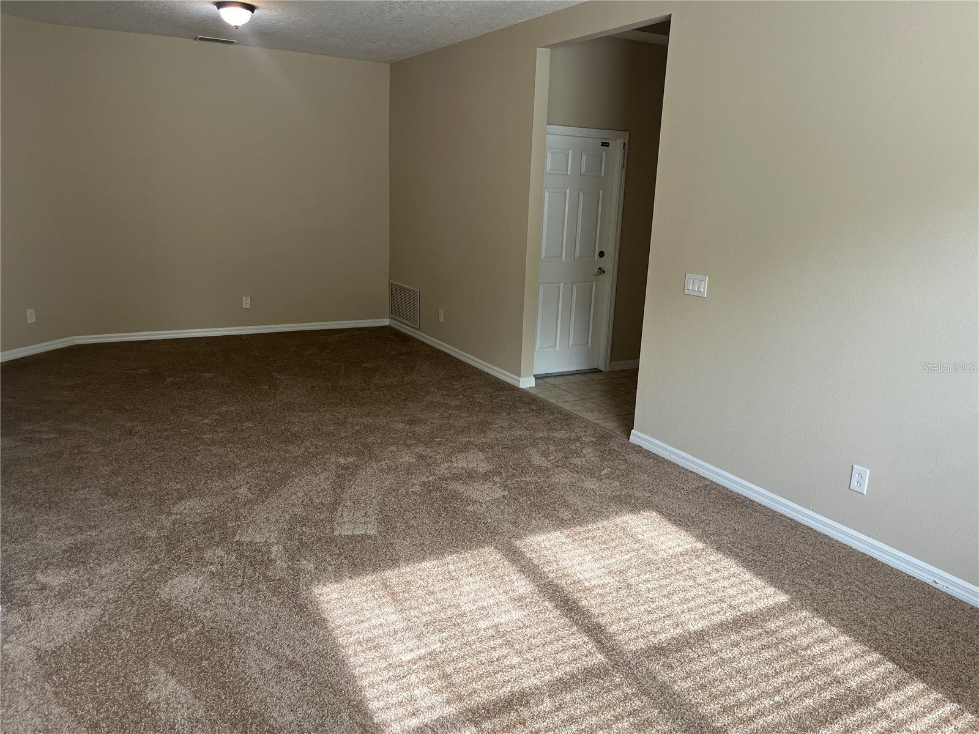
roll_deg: -2.2
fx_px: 735
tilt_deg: -13.5
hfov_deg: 67.3
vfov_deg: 53.1
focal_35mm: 26
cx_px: 490
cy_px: 367
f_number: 1.6
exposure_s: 1/121
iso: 125
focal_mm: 5.1
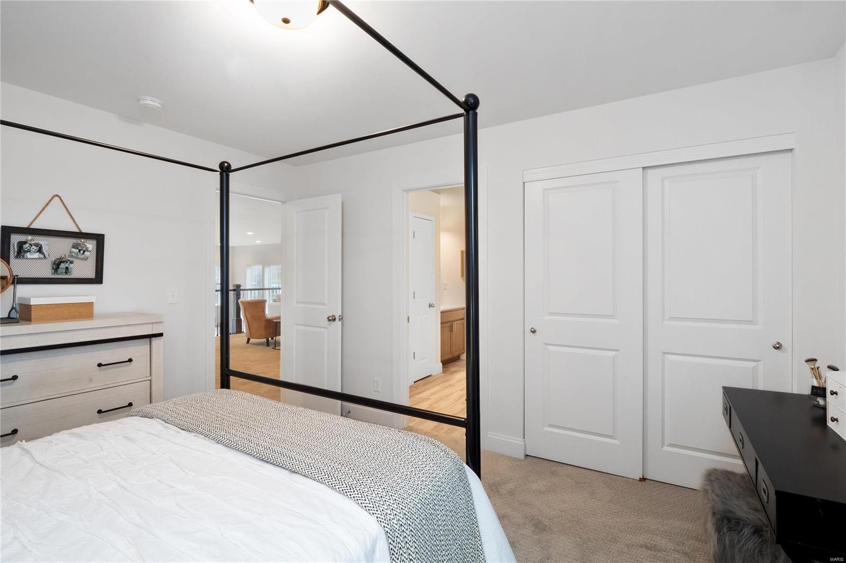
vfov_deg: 73.7
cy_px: 282
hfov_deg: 96.7
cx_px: 423
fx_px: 376
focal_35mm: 16
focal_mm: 8
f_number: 10
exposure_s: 1/1.25
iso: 400
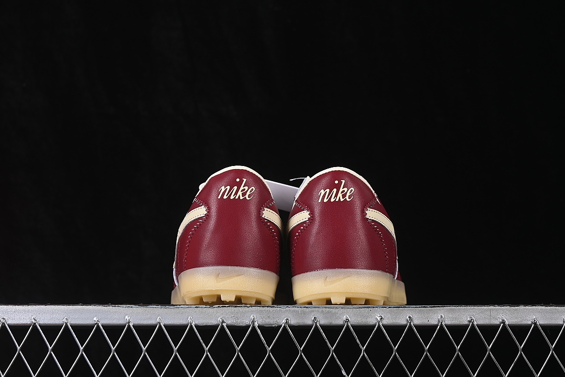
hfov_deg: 27.0
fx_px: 1177
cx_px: 282
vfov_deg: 18.2
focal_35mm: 75
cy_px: 188
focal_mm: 50
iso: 160
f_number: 8
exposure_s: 1/80
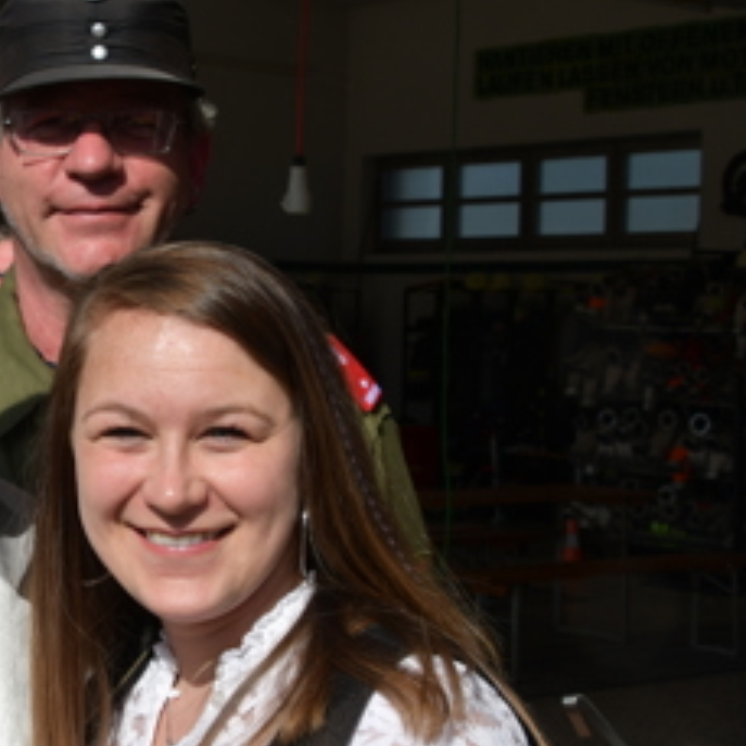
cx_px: -3
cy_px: 340
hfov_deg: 20.7
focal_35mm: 81
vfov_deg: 21.4
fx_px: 1975
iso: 100
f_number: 10
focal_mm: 26
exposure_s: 1/400
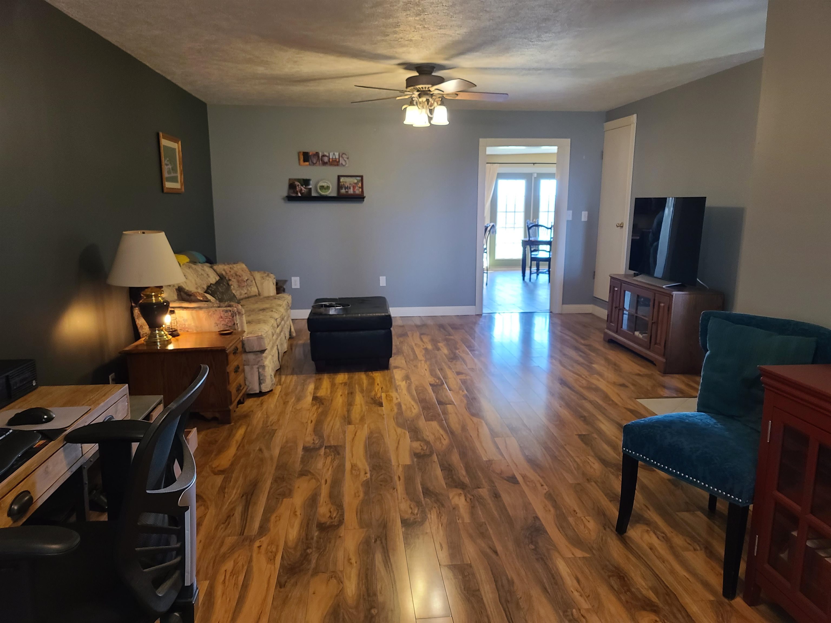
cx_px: 416
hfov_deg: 69.4
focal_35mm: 25
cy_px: 312
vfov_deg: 54.9
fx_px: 600
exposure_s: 1/59
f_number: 1.8
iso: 200
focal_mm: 7
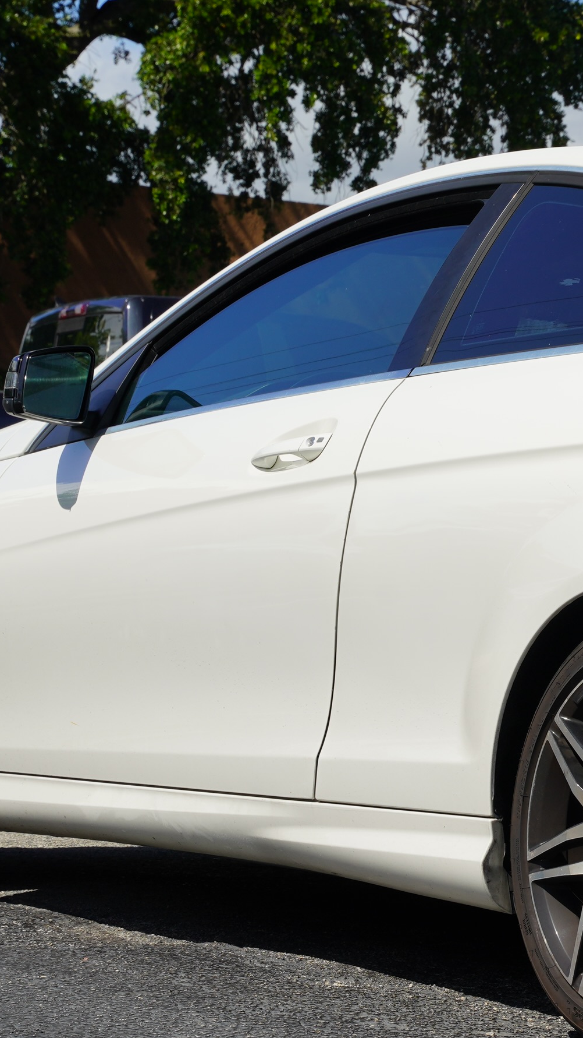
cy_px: 484
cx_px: 842
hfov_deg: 9.0
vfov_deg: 16.4
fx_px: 3604
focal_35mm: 131
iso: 100
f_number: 10
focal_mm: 48.4
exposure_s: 1/160
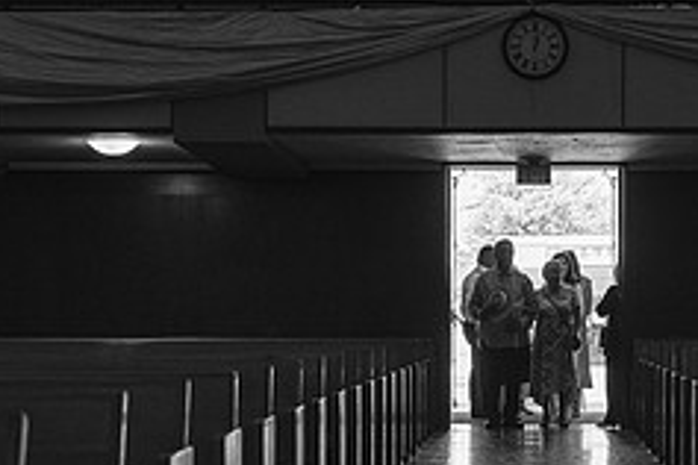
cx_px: 533
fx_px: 1919
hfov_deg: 20.4
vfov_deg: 13.8
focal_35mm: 99
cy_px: 294
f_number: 2.8
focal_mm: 40
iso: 100
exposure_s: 1/320
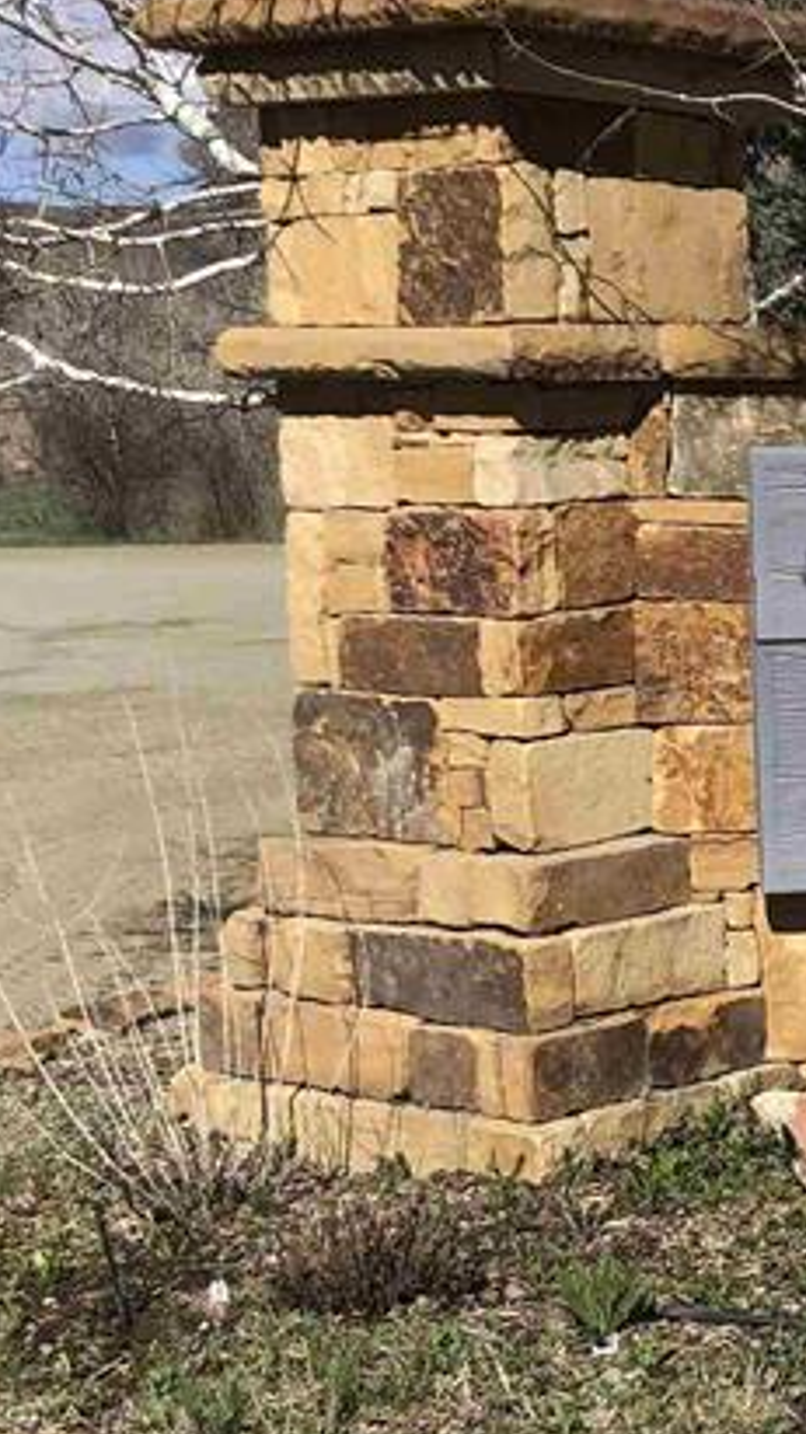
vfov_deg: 27.9
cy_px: 806
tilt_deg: -8.7
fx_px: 2889
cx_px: 1322
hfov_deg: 14.5
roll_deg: +1.2
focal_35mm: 76
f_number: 1.8
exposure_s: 1/2667
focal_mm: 4
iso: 20
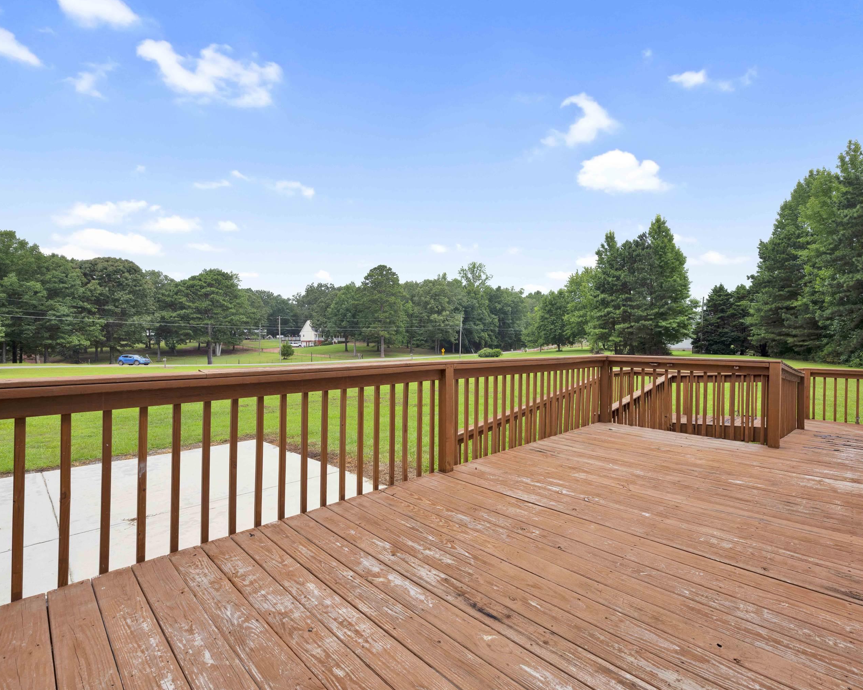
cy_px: 343
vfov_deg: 80.4
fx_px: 409
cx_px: 451
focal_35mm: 16
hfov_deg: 93.1
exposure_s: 1/160
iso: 100
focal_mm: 14
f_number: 8
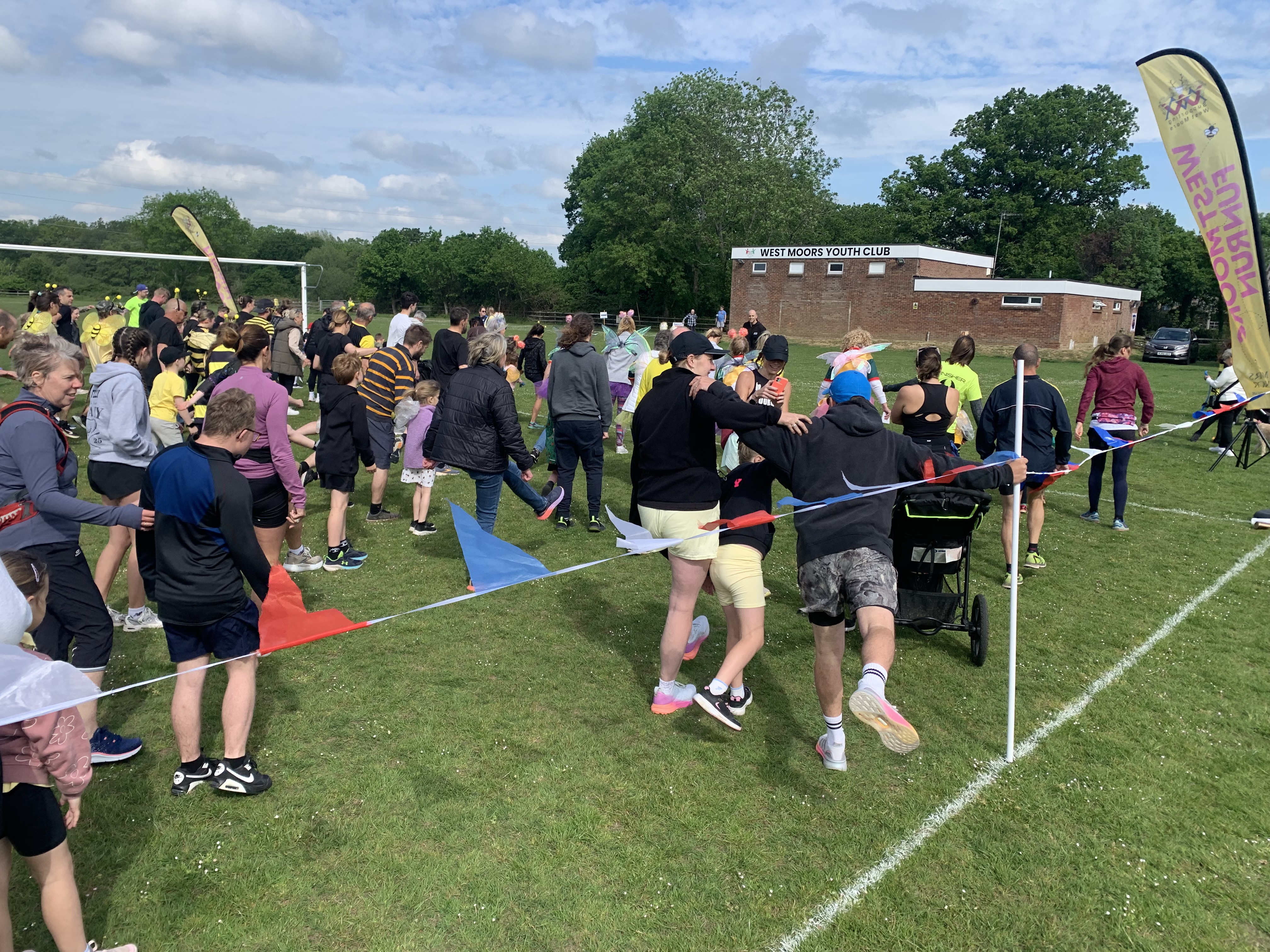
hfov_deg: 67.3
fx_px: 954
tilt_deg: -13.5
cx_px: 635
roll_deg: -2.8
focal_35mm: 26
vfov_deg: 53.1
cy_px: 476
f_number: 1.8
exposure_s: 1/1560
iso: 25
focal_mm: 4.25
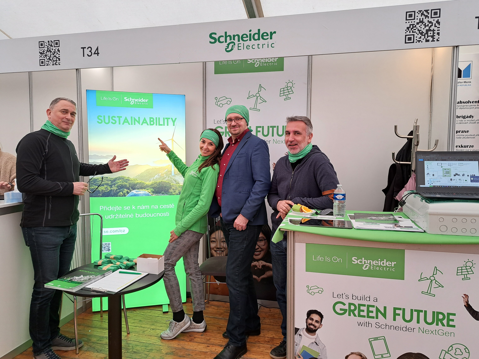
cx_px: 240
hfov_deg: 71.6
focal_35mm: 24
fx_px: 332
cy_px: 180
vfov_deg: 56.8
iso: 50
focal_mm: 5.23
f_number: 1.8
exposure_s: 1/50
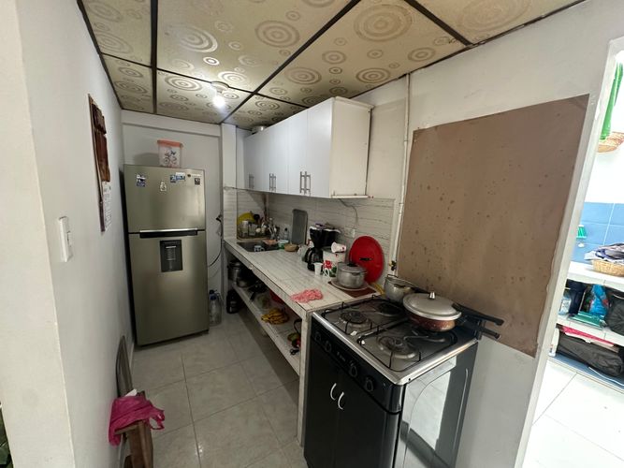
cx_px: 312
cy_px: 234
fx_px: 252
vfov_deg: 85.7
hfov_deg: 102.1
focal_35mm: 14
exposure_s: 1/60
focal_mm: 2.22
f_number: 2.2
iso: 400
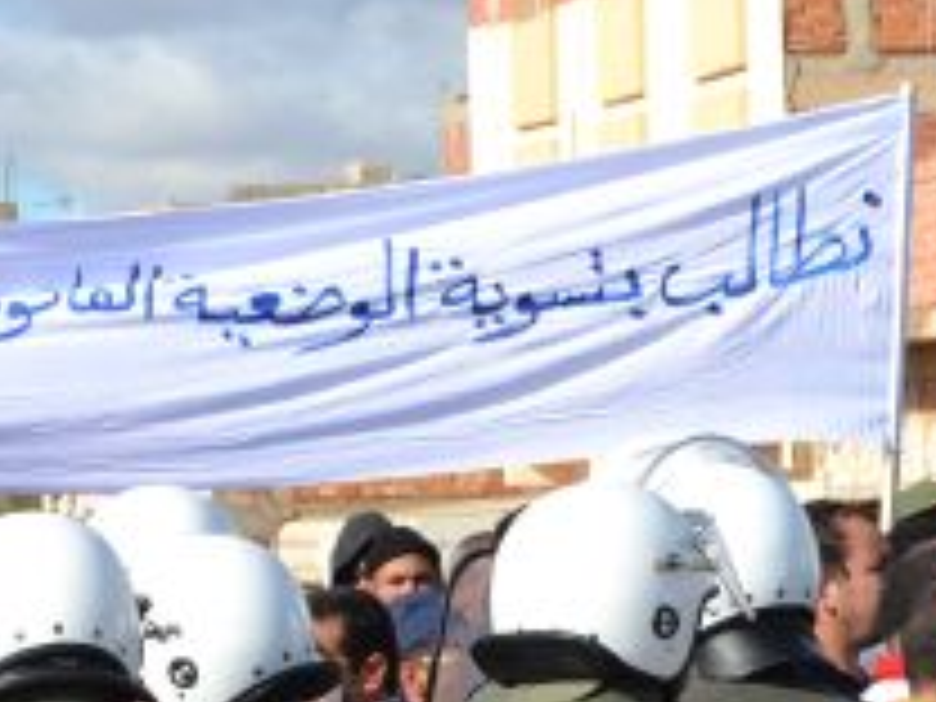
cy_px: 225
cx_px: 68
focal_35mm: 244
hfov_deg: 8.1
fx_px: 6611
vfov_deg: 6.1
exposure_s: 1/400
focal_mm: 55
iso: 100
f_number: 10
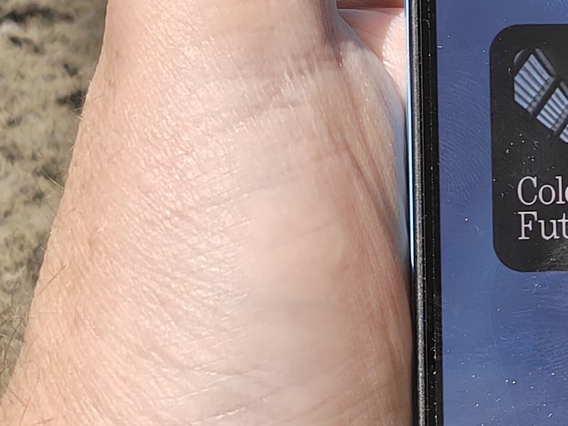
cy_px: 21
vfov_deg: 7.0
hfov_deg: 9.2
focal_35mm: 213
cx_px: 688
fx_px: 3494
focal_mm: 6.57
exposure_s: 1/2240
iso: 62
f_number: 1.68
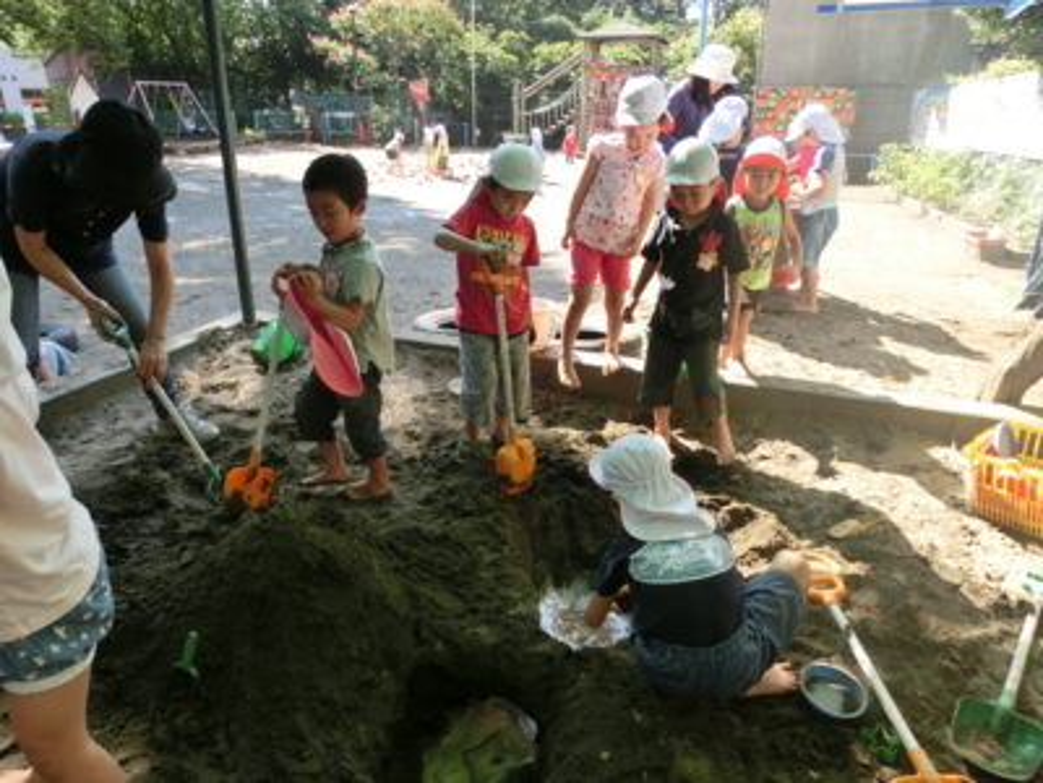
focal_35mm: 24
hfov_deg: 71.6
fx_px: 723
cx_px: 522
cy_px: 392
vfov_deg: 56.8
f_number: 3
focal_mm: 4.24
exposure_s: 1/200
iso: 80
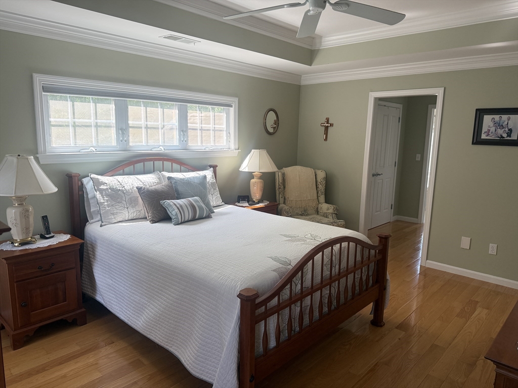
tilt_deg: -9.5
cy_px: 194
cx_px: 259
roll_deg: -1.4
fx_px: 359
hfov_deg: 71.6
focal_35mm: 24
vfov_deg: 56.8
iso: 160
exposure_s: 1/230
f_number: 1.78
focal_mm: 6.76
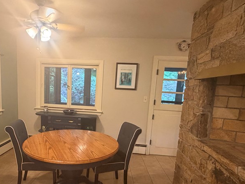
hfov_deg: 70.7
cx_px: 95
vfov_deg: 56.4
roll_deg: -2.3
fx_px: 170
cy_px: 111
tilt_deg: -7.8
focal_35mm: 24
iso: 500
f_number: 2.2
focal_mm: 2.22
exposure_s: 1/60
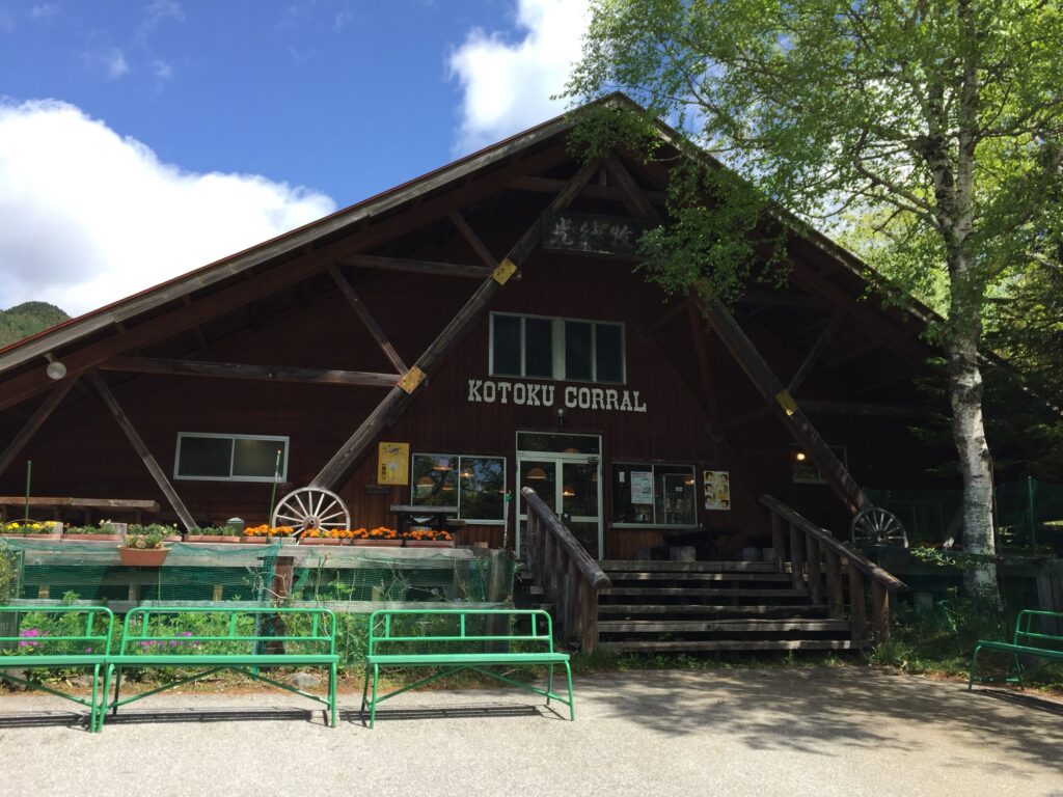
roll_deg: +0.7
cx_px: 532
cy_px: 398
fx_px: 891
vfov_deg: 48.2
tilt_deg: +13.2
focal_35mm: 29
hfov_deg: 61.7
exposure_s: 1/1014
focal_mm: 4.15
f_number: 2.2
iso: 32
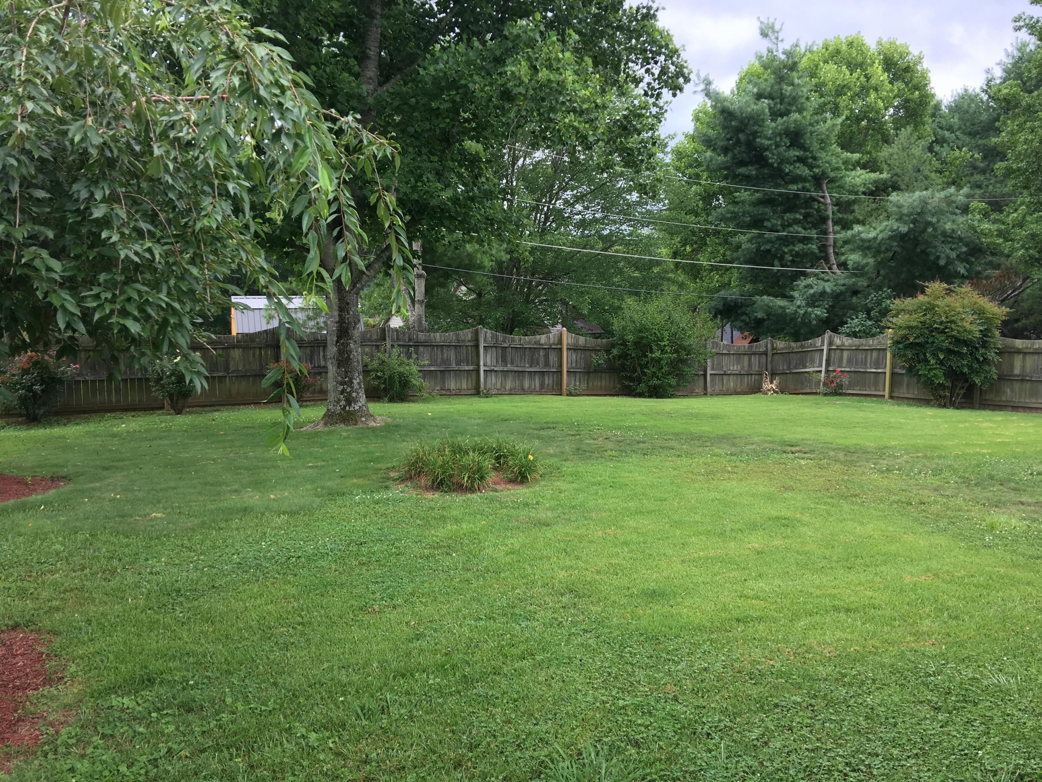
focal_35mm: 29
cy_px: 391
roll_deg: -0.3
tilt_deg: -5.1
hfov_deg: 61.7
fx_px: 873
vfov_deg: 48.2
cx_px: 521
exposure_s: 1/211
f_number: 2.2
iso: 25
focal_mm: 4.15
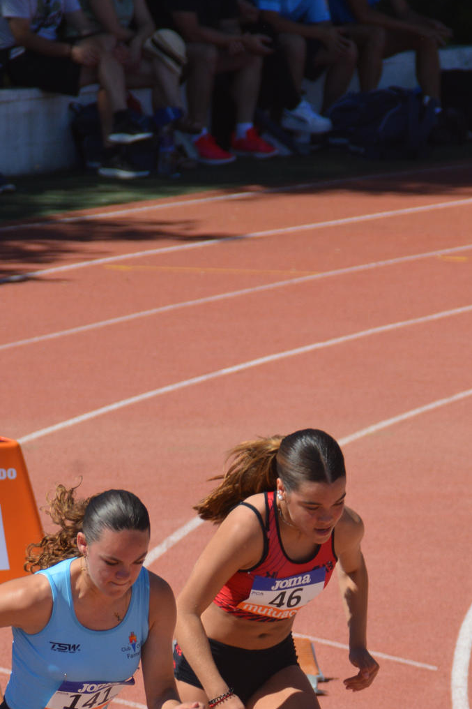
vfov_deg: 3.4
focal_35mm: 605
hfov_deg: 2.3
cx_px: 253
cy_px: 682
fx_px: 11901
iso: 400
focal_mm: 200
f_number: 7.1
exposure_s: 1/1600
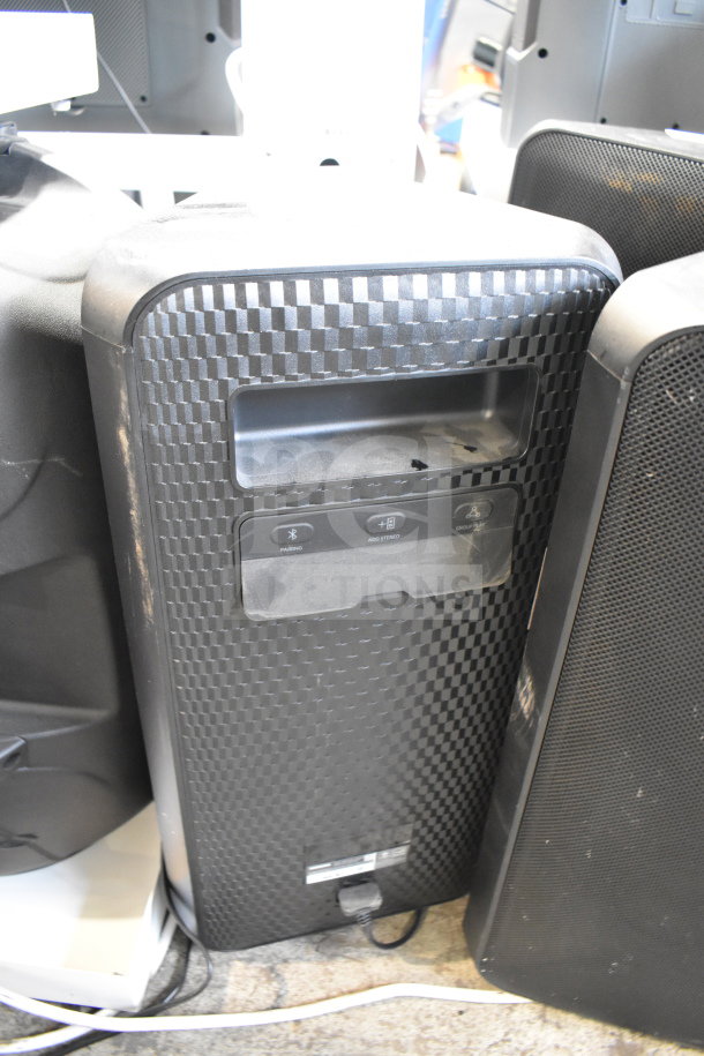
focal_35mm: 27
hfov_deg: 47.9
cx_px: 352
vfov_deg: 67.4
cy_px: 528
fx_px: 792
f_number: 3.5
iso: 4000
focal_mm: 18
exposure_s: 1/30
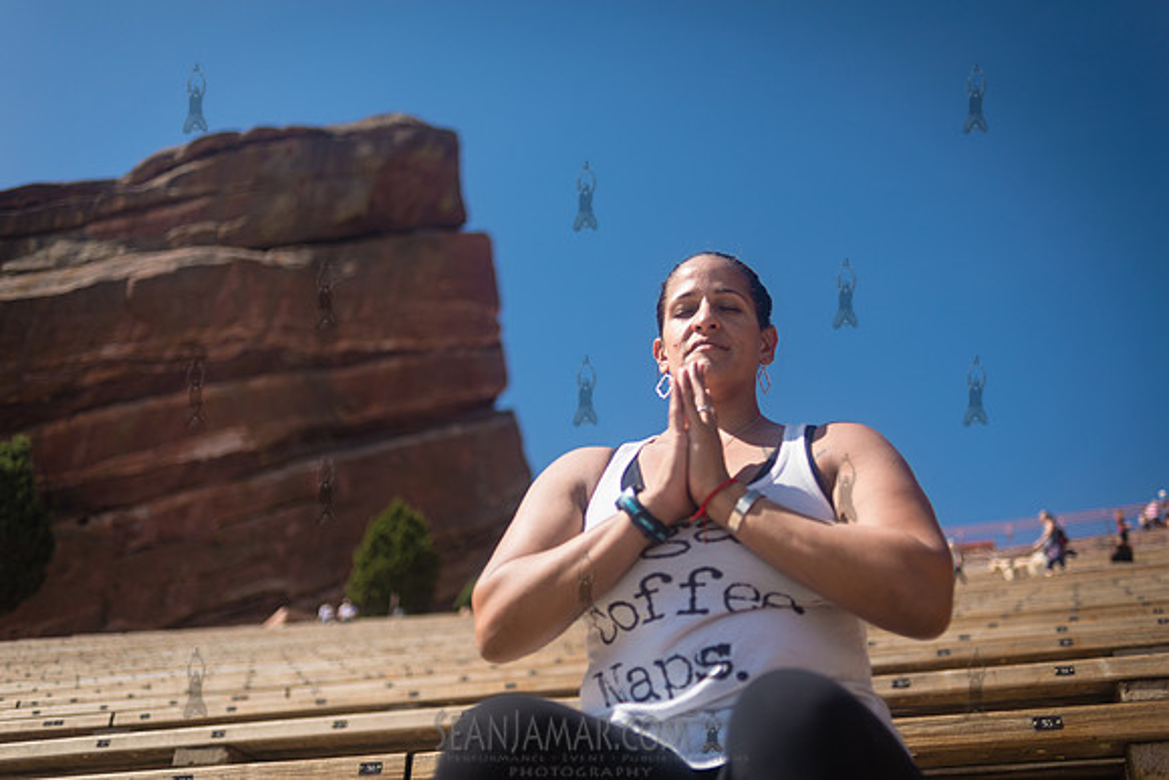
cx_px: 584
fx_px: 1137
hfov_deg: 54.4
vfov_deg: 37.9
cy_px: 390
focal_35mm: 35
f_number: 2
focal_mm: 35
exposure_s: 1/2000
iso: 100
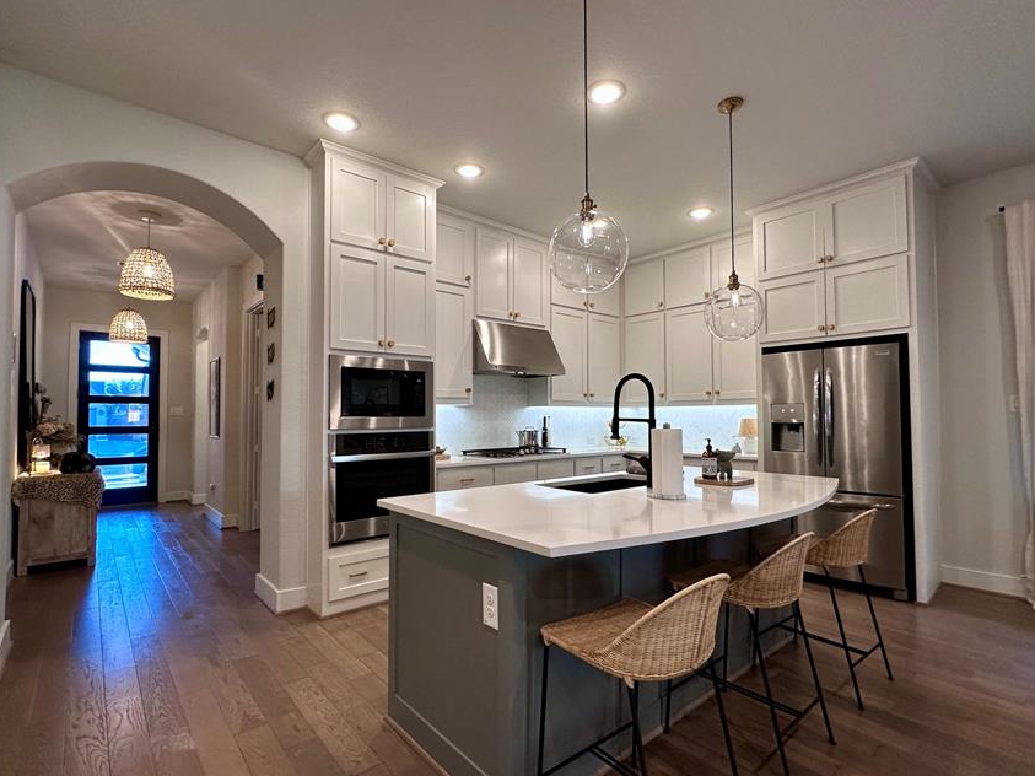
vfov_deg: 74.7
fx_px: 508
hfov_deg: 91.0
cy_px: 403
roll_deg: -0.1
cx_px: 514
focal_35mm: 17
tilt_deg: +1.4
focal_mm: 2.22
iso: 160
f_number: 2.2
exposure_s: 1/120
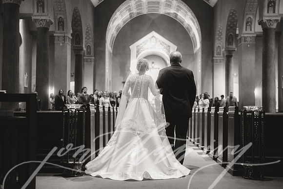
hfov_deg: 39.6
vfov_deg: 27.0
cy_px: 94
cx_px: 142
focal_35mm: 50
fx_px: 393
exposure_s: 1/125
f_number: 2.8
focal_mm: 50
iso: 5000
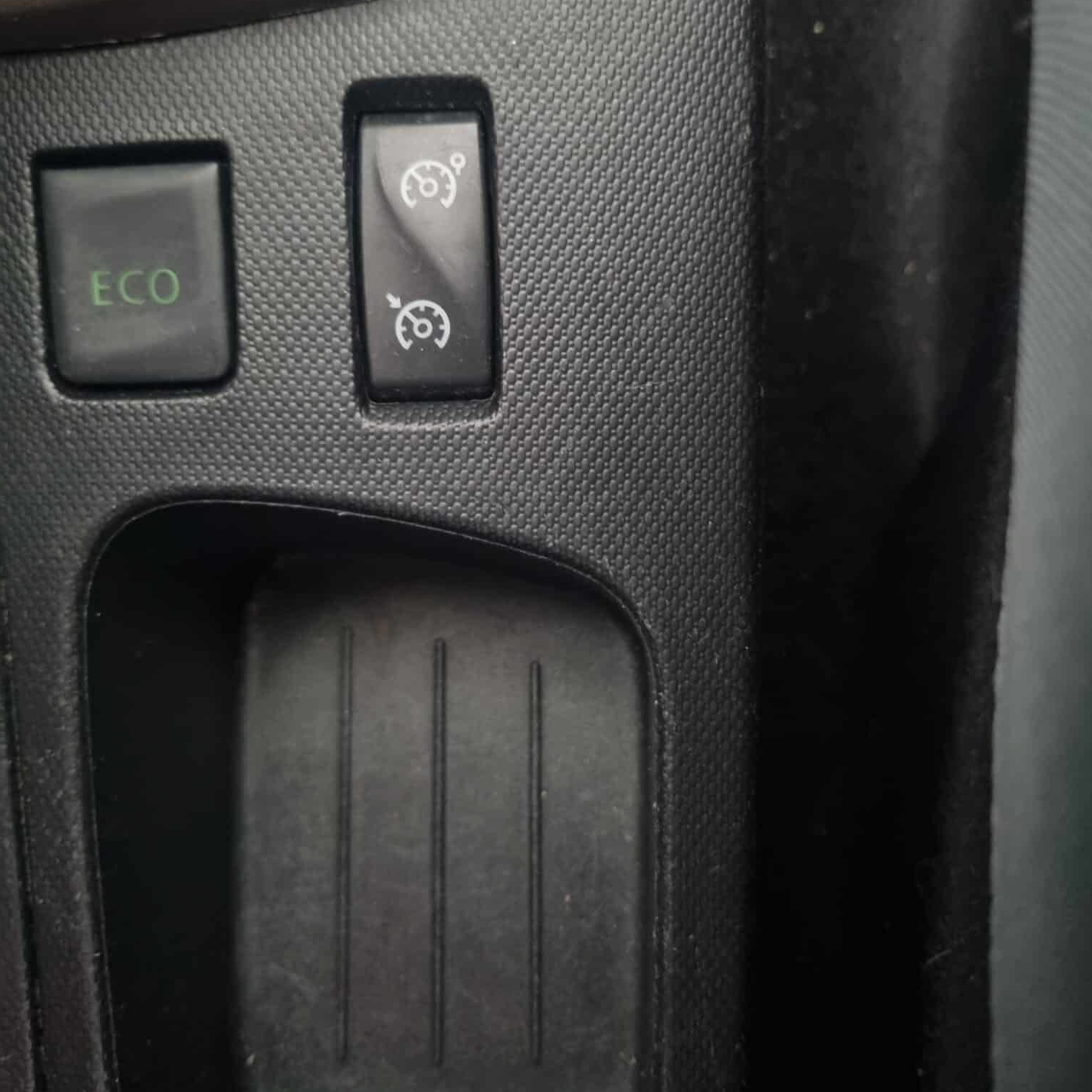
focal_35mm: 31
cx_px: 549
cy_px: 467
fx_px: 1106
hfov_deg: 52.5
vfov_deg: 52.3
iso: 1600
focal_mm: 5.4
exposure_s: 1/10
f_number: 1.8
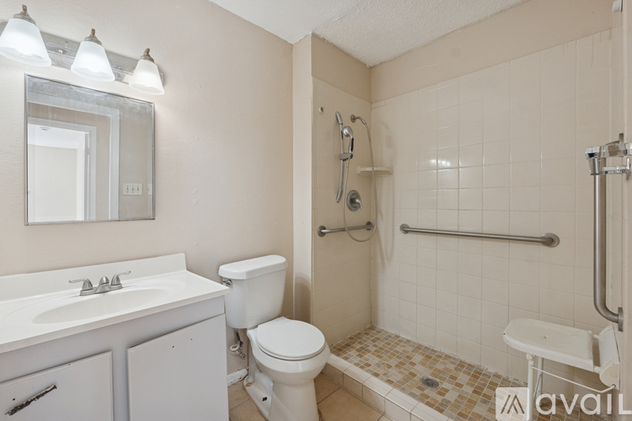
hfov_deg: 100.4
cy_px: 210
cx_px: 316
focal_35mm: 15
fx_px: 263
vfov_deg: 77.3
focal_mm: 10
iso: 400
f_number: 8
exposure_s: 1/13
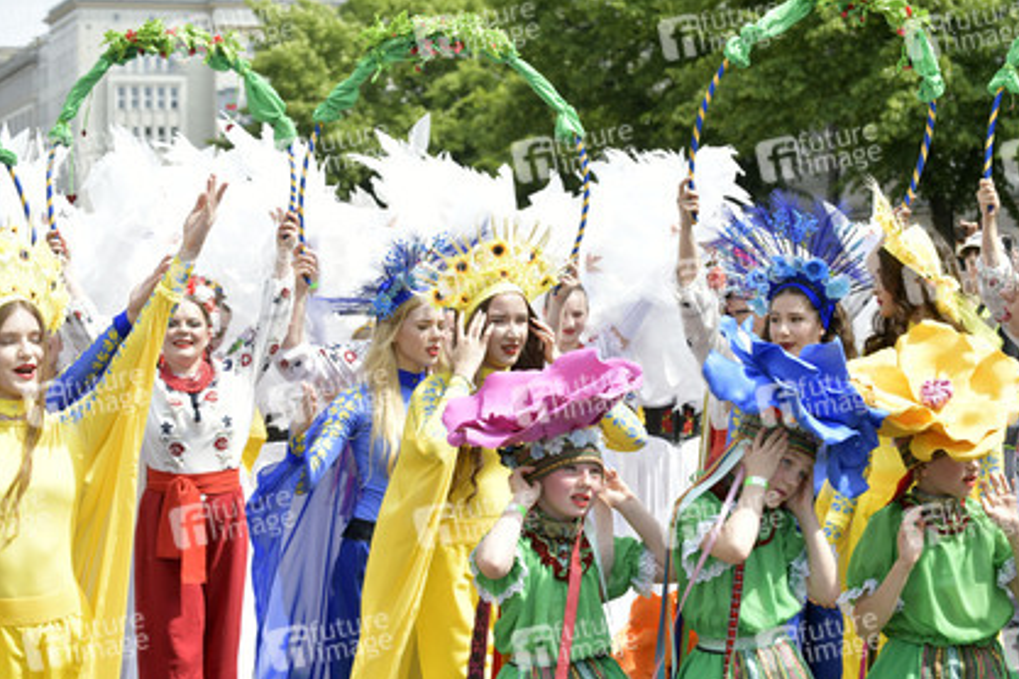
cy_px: 337
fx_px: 2632
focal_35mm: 93
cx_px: 510
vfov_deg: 14.7
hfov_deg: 21.9
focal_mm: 86
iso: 160
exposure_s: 1/250
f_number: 6.3
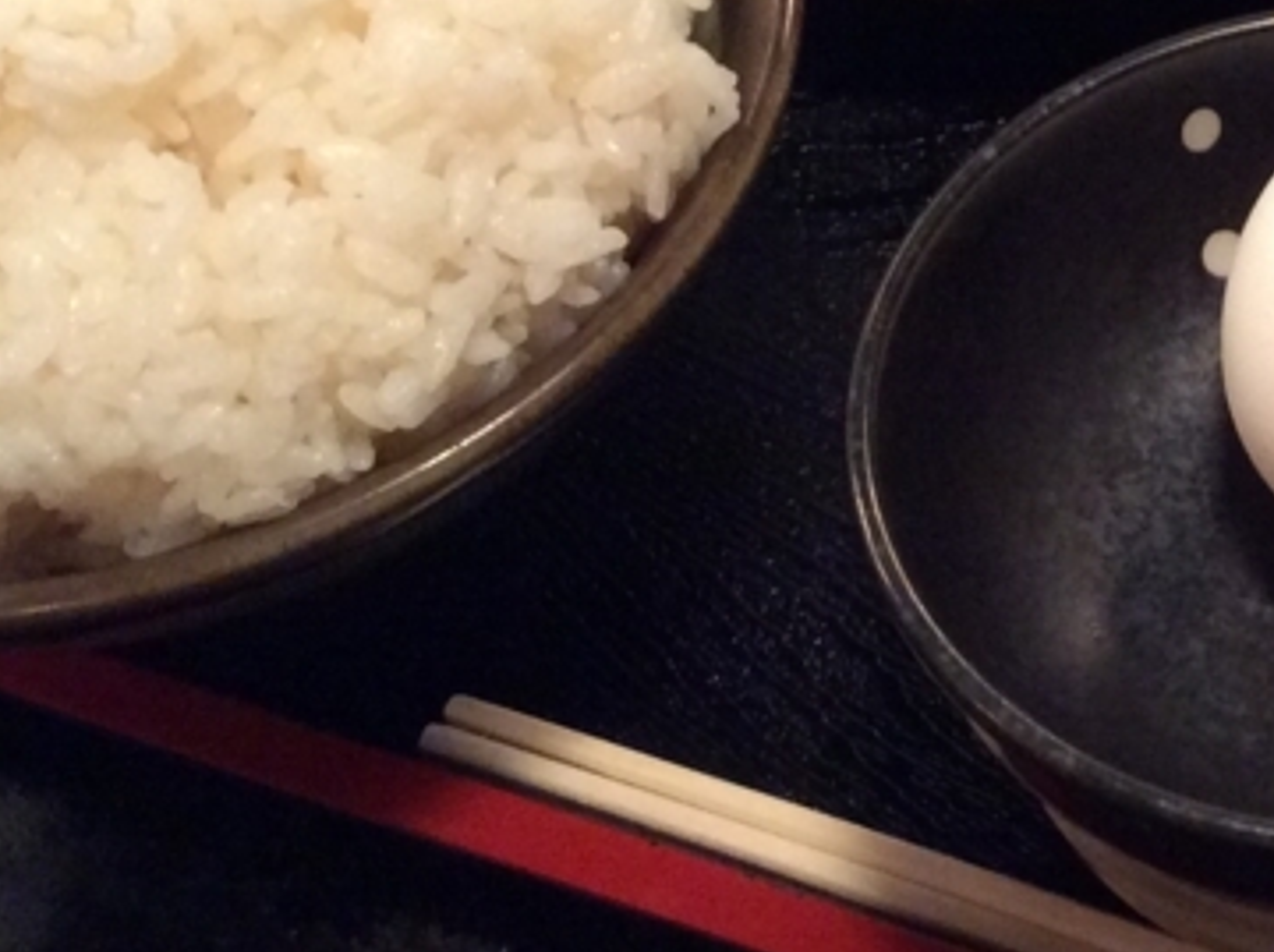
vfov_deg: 16.2
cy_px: 317
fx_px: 3345
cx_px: 1285
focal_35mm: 91
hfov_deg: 20.8
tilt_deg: -51.9
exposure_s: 1/24
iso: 250
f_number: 2.4
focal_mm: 3.3
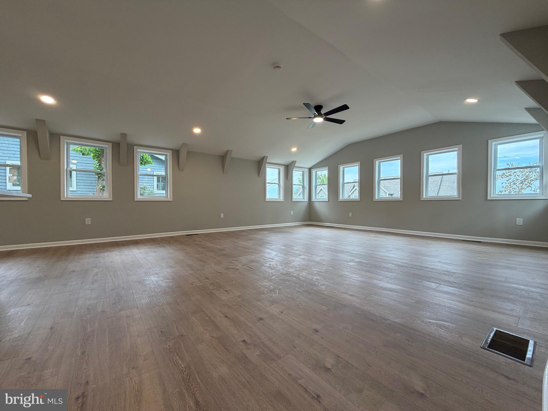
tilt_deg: -0.9
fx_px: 222
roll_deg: +0.2
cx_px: 274
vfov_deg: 85.7
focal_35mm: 14
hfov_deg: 102.1
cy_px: 206
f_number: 2.2
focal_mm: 2.22
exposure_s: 1/121
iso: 125
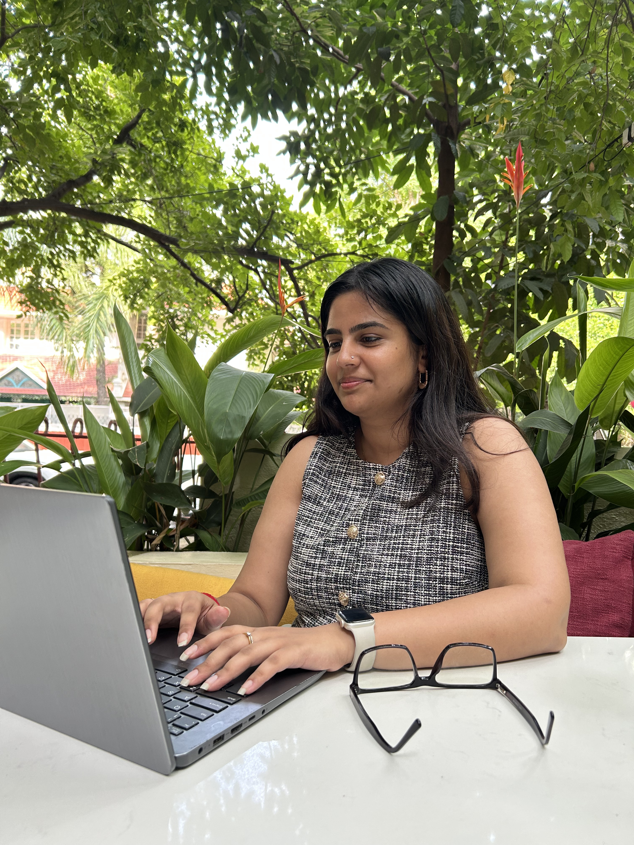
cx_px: 317
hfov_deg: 53.1
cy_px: 422
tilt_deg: -1.1
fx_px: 635
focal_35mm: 26
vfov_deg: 67.3
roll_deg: -2.3
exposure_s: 1/121
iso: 80
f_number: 1.5
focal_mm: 5.7
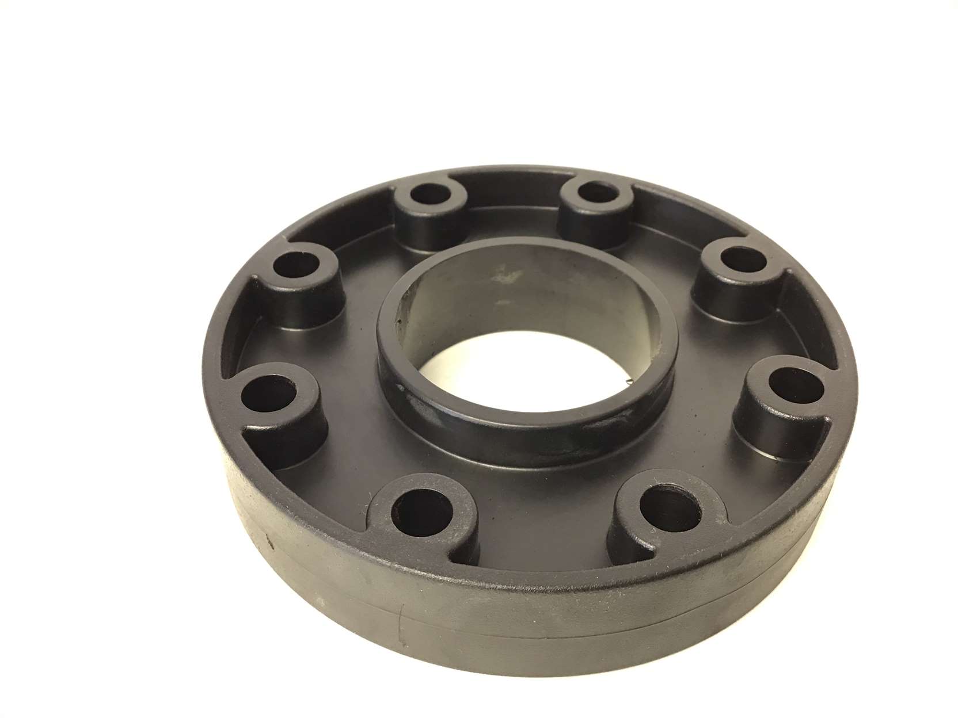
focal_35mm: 31
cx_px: 479
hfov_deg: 58.4
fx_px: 858
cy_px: 359
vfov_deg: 45.4
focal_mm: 3.3
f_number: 2.4
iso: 125
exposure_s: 1/33
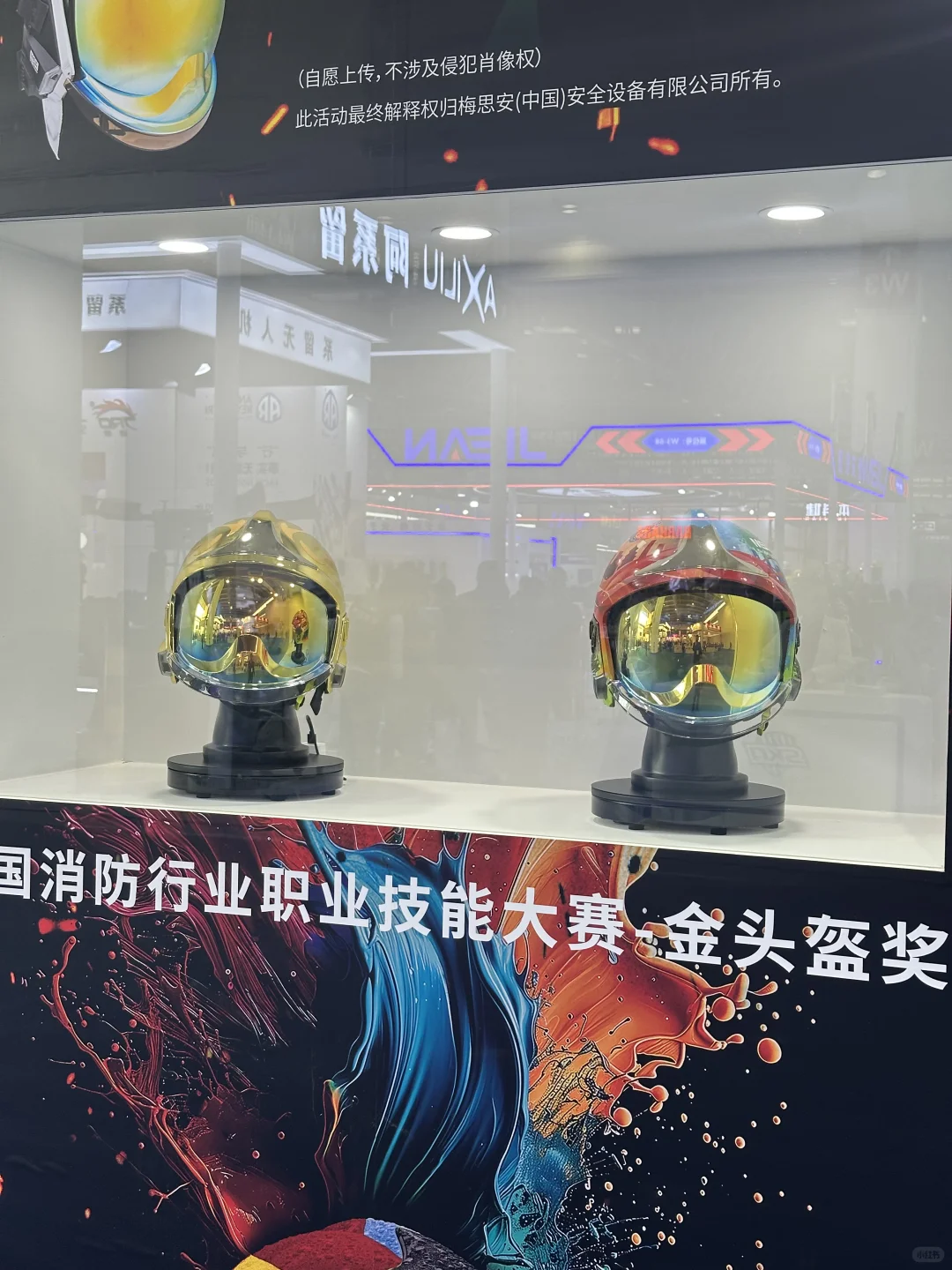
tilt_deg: -3.0
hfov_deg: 30.3
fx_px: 1760
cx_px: 476
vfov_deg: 39.7
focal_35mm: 48
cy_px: 635
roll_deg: -2.1
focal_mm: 6.86
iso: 50
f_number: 1.78
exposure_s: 1/50
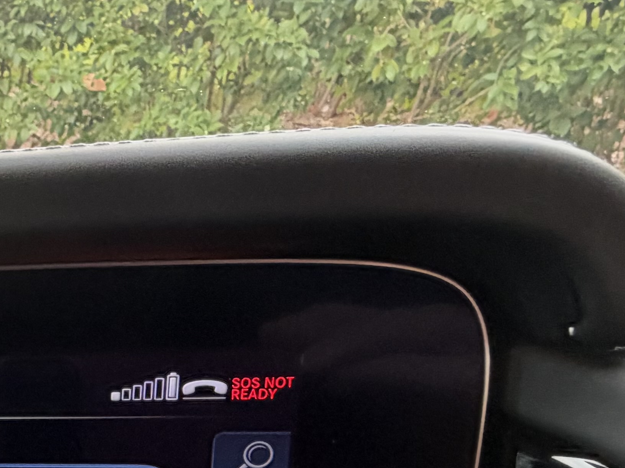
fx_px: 885
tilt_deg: -28.3
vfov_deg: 26.4
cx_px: -211
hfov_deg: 30.0
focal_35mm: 49
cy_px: 560
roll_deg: +6.5
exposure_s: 1/84
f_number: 2.2
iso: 250
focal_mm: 2.22
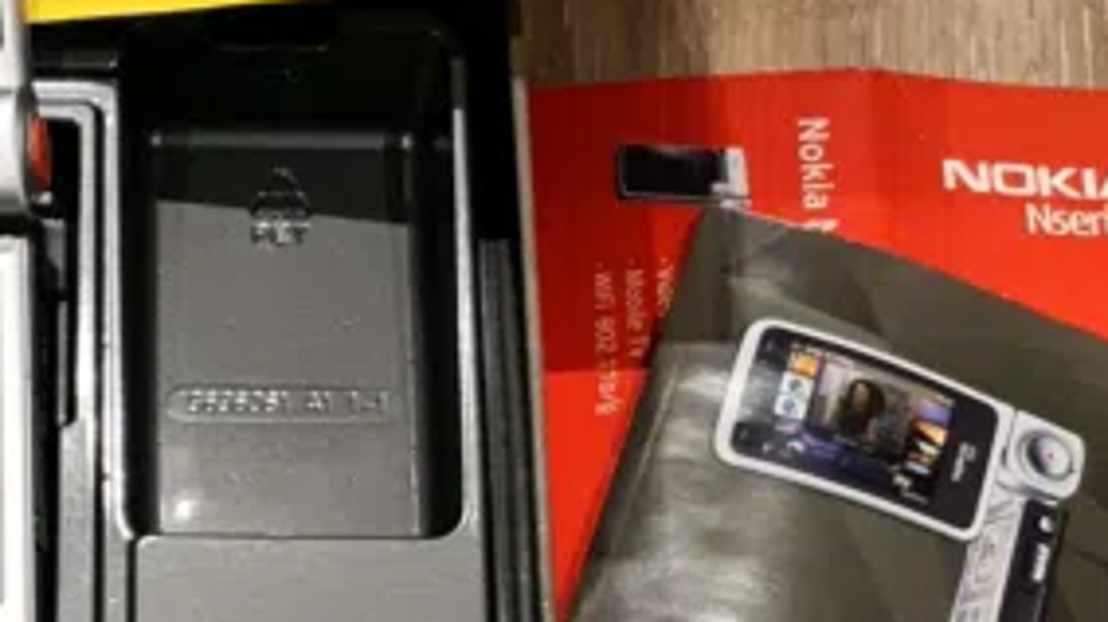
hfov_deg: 30.3
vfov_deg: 18.8
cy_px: 348
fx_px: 1880
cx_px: -31
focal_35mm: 64
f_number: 1.5
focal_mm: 4.3
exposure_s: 1/50
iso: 200
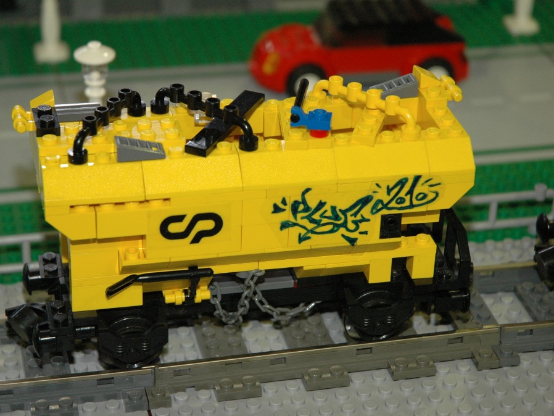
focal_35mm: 115
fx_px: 1841
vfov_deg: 12.9
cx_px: 281
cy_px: 207
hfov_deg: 17.1
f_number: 5.6
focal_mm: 70
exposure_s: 1/25
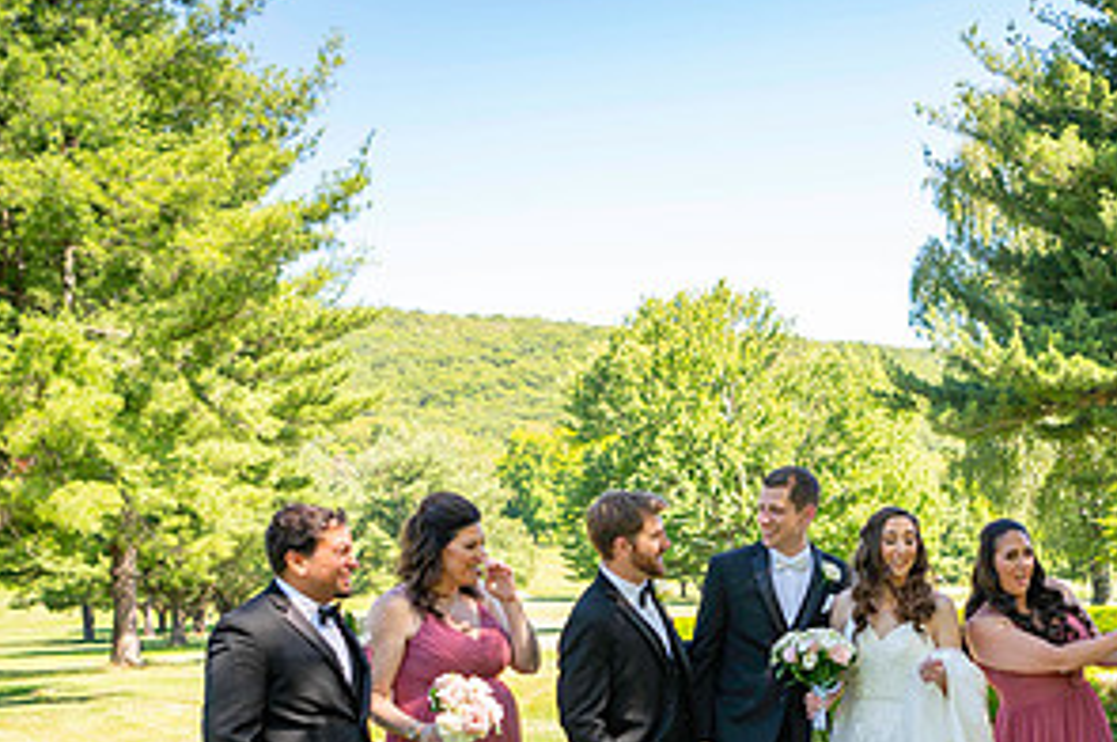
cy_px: 704
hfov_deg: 33.7
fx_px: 1767
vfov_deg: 23.0
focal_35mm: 57
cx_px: 943
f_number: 3.2
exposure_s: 1/250
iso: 100
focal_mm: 29
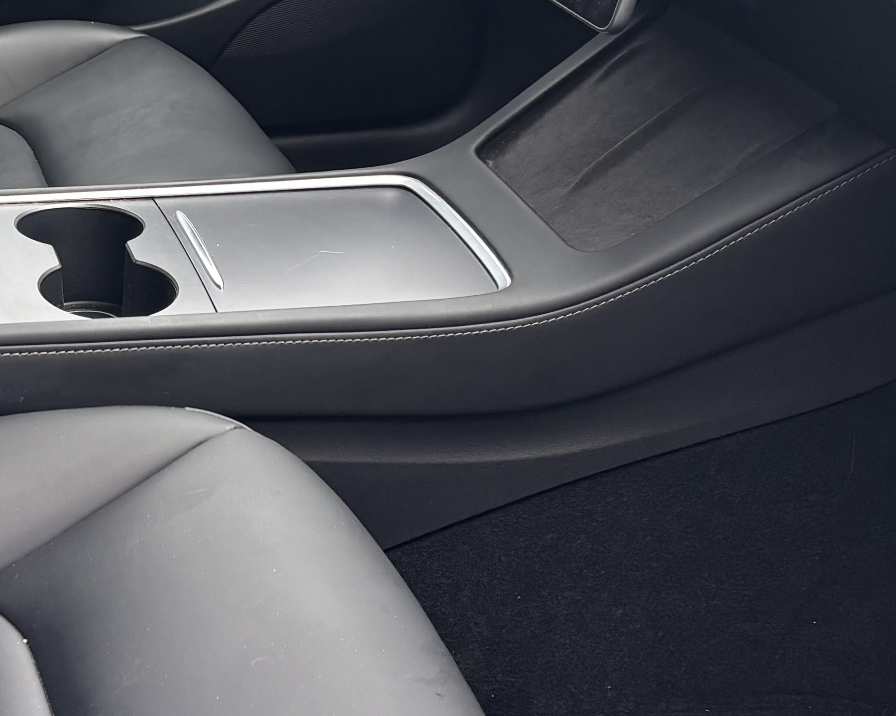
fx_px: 2042
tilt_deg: -18.2
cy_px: 58
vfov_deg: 19.5
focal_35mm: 77
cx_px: 156
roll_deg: +0.2
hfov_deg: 24.3
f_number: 1.6
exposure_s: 1/121
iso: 100
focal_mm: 5.96
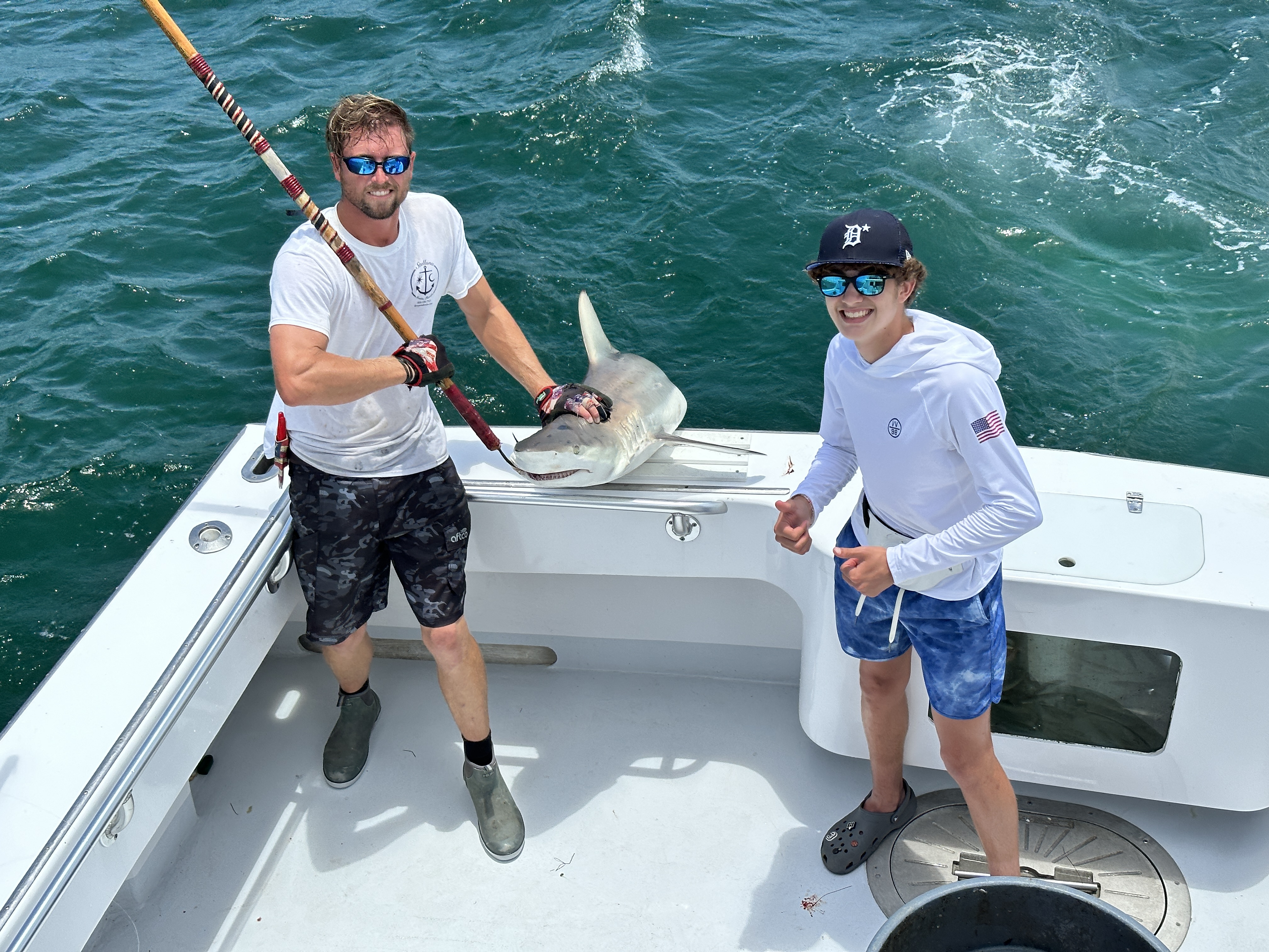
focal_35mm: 48
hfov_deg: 39.7
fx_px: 1760
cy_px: 476
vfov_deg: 30.3
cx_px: 634
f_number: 1.78
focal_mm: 6.86
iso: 64
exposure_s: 1/5000
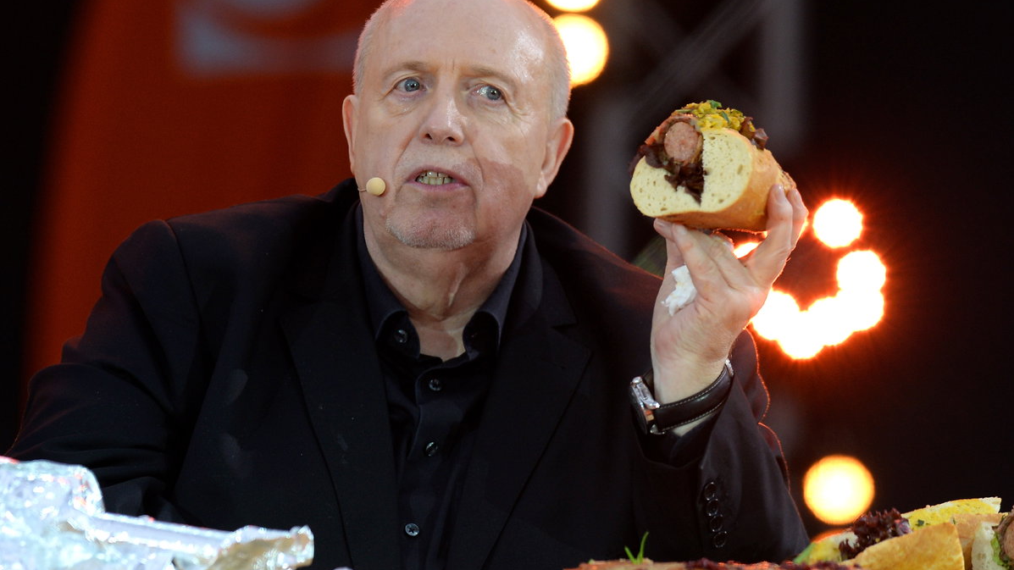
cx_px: 507
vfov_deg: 2.9
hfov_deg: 5.1
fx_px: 11291
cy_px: 280
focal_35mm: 420
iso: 800
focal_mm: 400
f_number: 6.3
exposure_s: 1/250
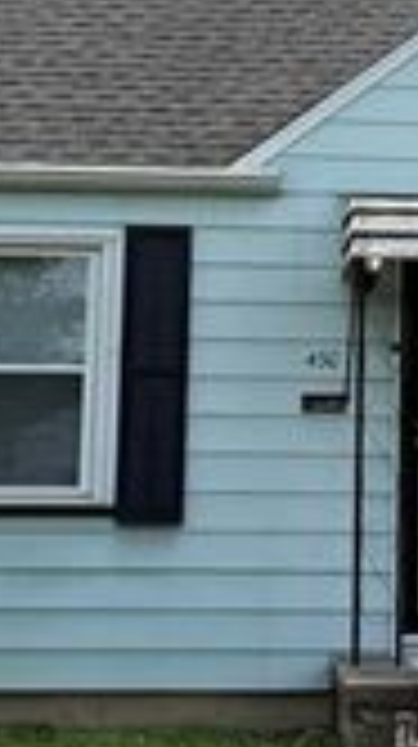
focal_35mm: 105
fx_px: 2075
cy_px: 178
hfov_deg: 11.4
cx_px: 405
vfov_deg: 20.2
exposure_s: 1/4405
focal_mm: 6.76
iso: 100
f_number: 1.78
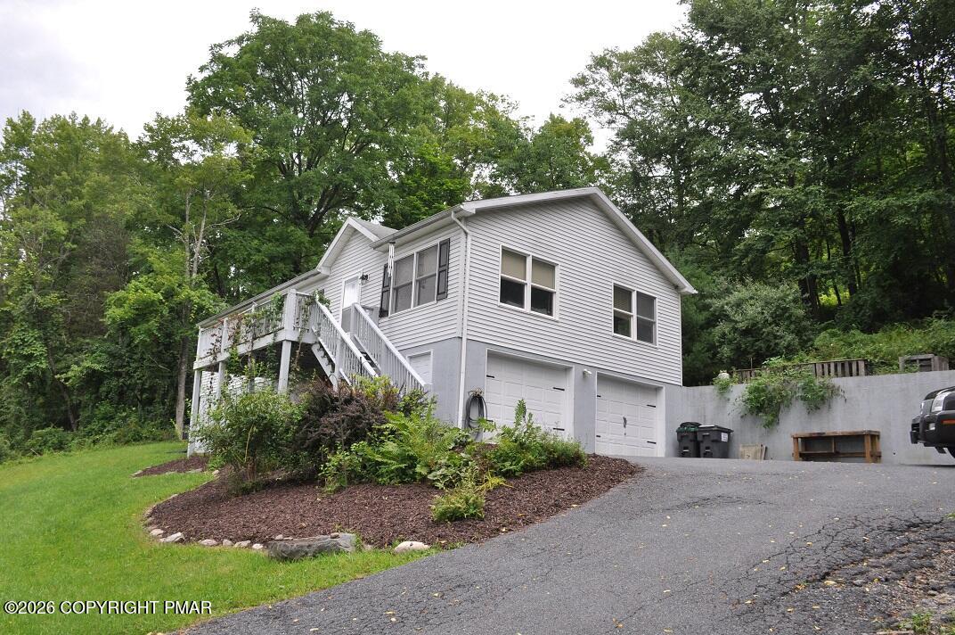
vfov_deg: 47.8
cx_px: 478
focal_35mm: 27
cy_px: 318
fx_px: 715
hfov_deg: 67.4
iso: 400
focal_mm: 18
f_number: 8
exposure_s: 1/250
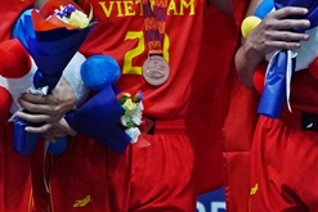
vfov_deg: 3.8
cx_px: 273
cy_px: -80
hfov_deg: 5.7
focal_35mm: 364
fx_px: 3217
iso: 5000
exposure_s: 1/1250
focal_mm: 100
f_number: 4.5
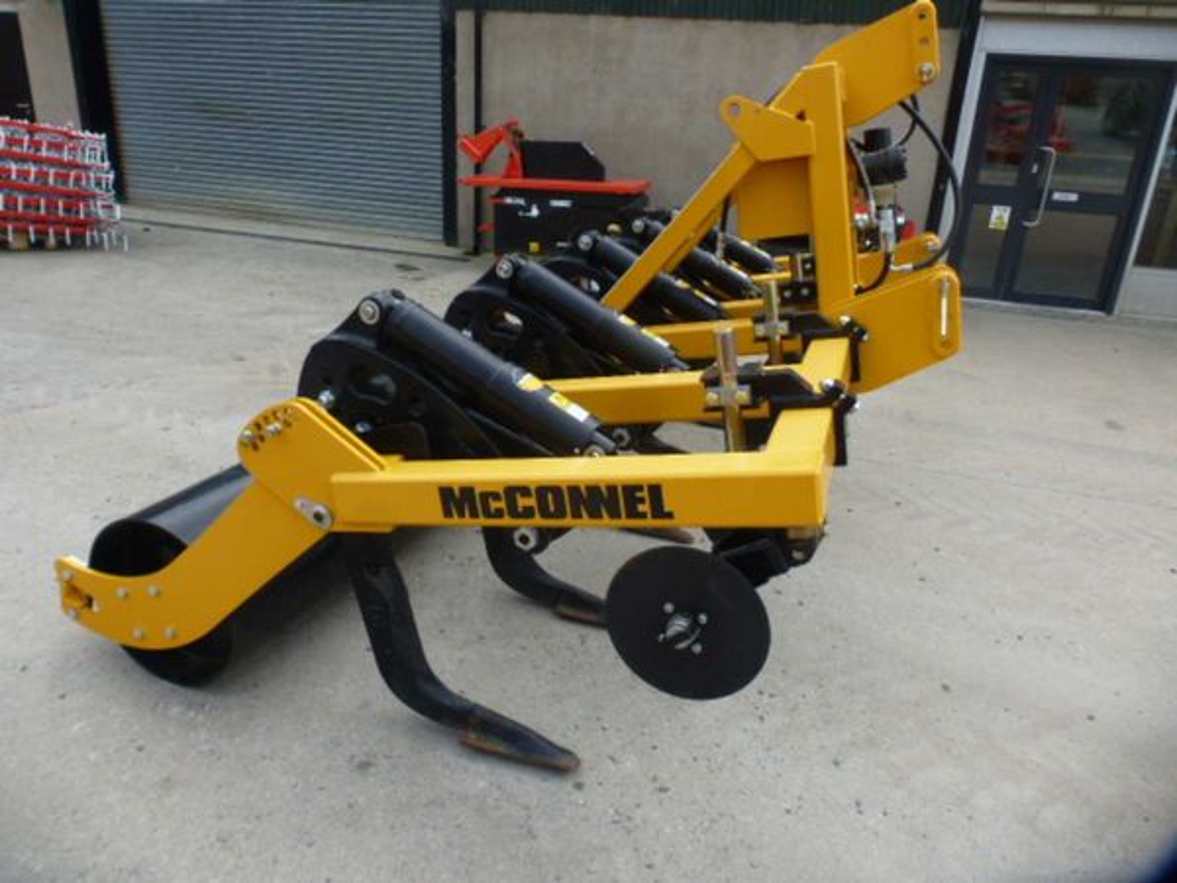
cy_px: 442
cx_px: 588
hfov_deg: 71.6
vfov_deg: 56.8
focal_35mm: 24
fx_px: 816
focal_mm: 4.3
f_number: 4
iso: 100
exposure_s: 1/400
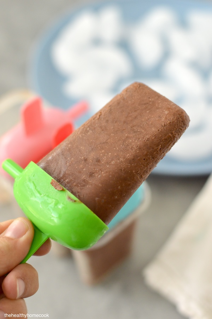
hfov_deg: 18.2
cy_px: 160
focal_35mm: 75
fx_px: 663
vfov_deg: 27.0
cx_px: 106
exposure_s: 1/500
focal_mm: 50
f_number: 2.8
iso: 1000
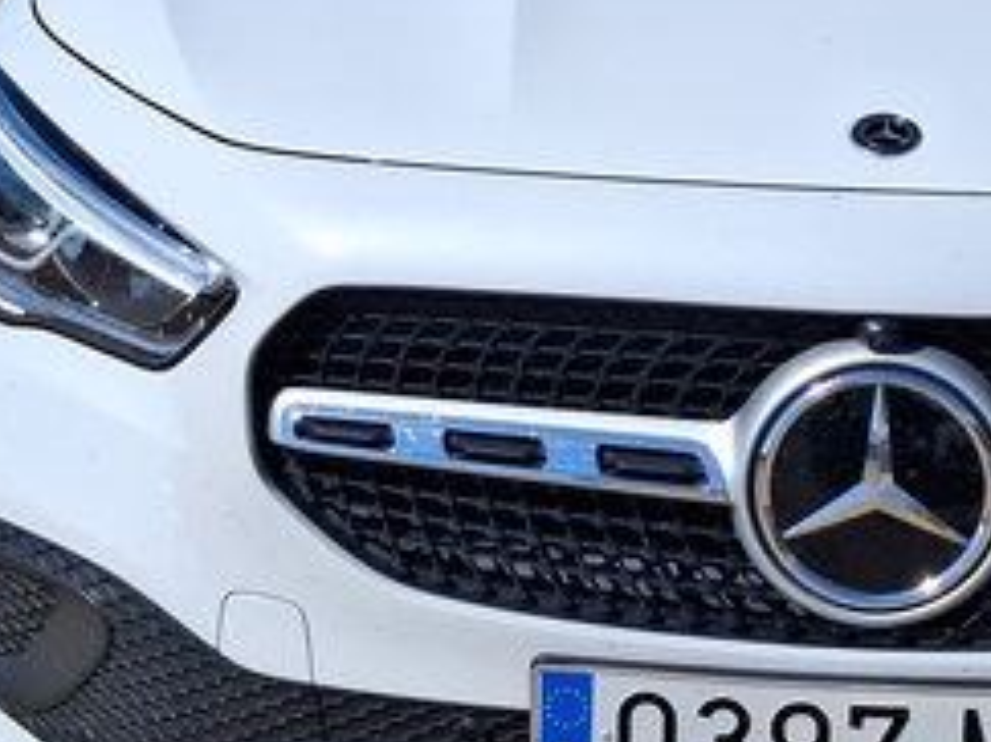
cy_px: 130
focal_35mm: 89
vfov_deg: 16.4
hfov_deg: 21.7
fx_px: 2547
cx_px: 799
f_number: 1.8
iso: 20
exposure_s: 1/1152
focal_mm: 4
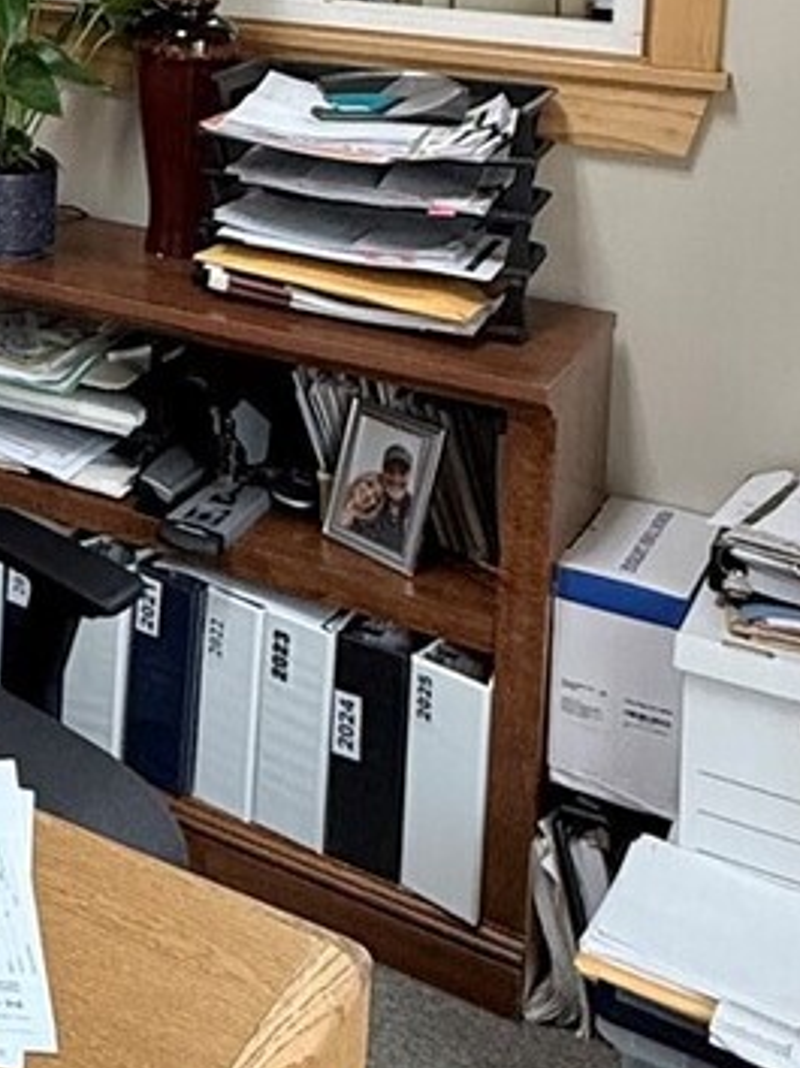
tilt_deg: -5.2
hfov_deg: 20.9
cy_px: -48
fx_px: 1759
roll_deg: -0.7
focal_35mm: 57
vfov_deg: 30.8
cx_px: -465
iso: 200
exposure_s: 1/120
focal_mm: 2.22
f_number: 2.2
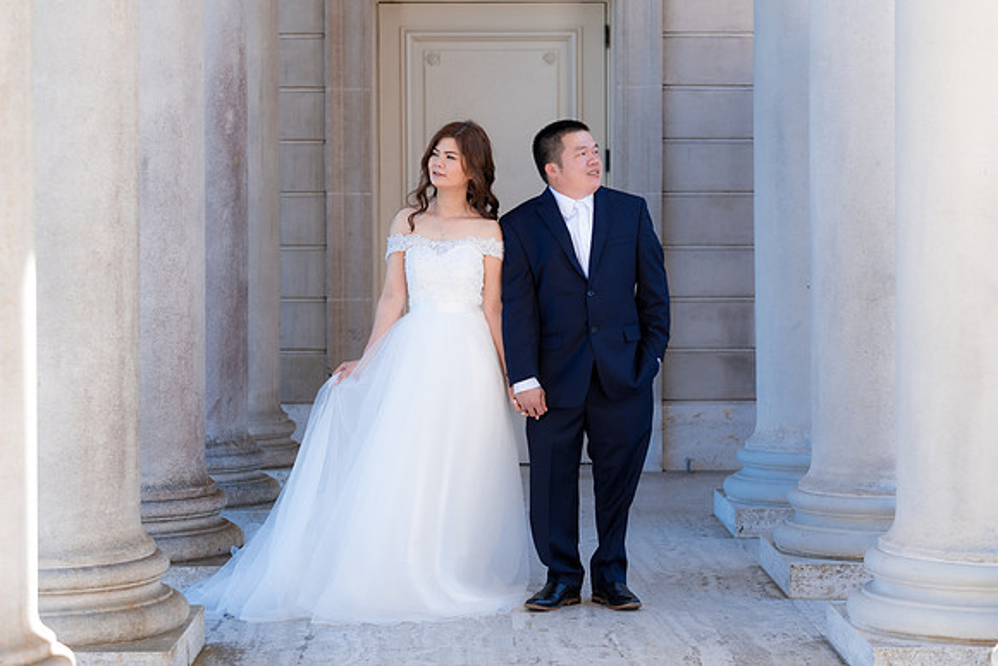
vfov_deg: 16.3
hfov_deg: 24.2
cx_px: 499
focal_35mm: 84
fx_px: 2329
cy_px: 333
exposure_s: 1/400
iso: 160
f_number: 2.8
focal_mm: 56
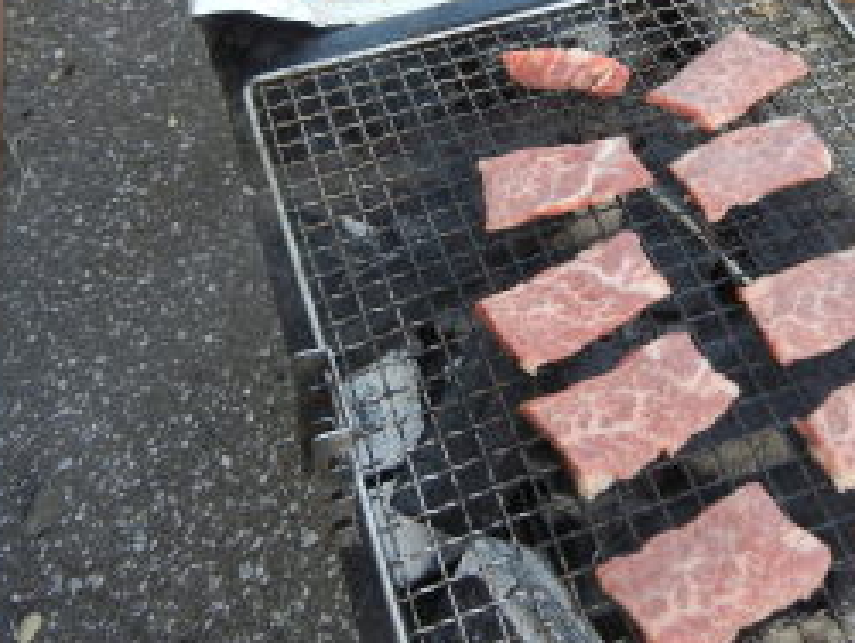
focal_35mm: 48
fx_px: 1187
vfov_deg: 30.1
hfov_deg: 39.4
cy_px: 215
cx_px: 523
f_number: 3.5
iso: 160
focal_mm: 5.4
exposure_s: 1/270
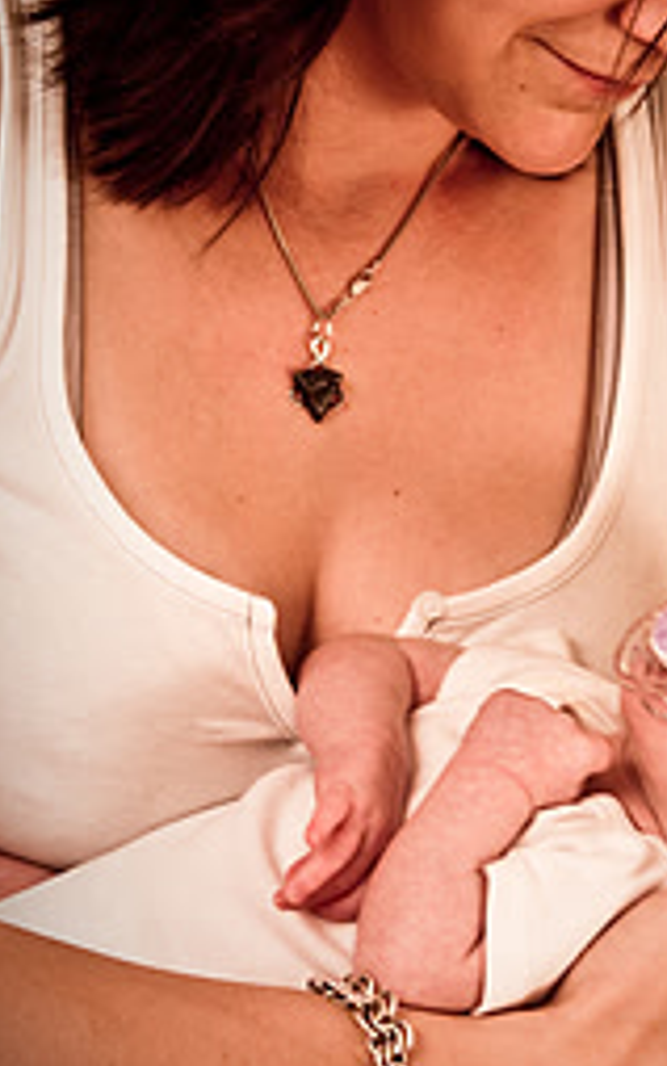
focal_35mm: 122
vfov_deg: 17.1
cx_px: 480
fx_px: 3541
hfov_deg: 10.7
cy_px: 453
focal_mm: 45
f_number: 2.8
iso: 200
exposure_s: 1/50
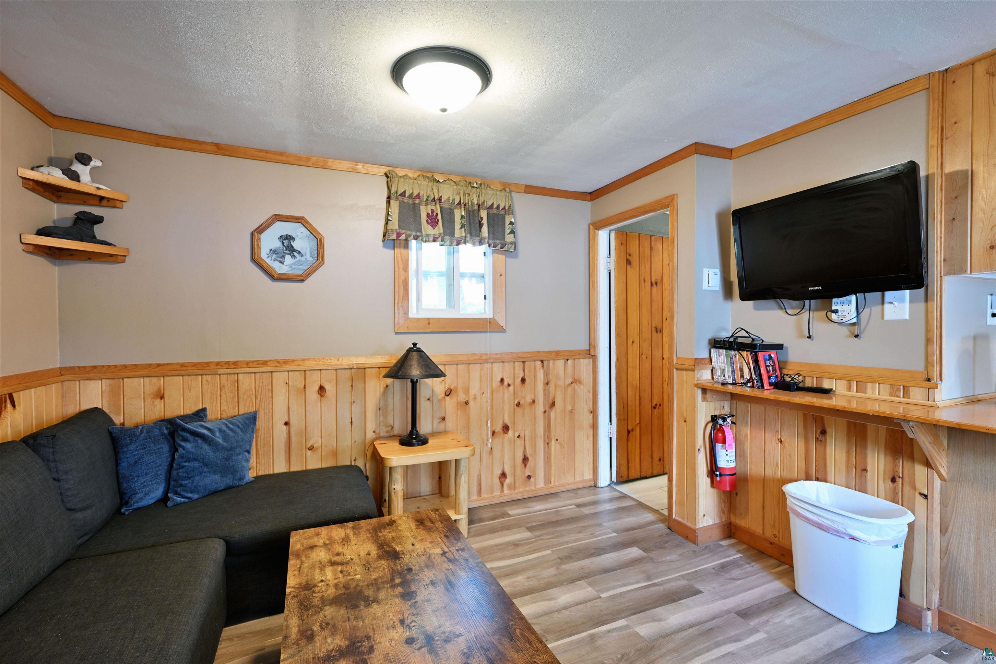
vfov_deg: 73.7
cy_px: 332
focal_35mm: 16
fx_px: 443
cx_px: 498
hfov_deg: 96.7
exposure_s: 1/10
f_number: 5.6
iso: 400
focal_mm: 16
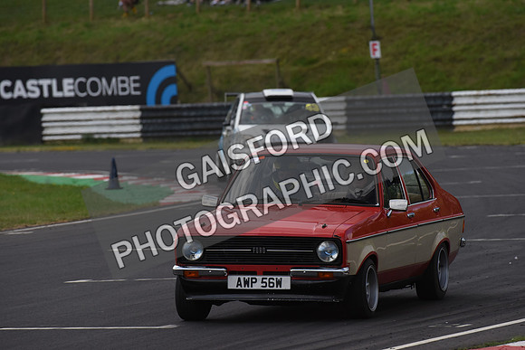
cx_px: 262
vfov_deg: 3.4
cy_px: 175
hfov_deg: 5.2
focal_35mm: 400
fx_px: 5834
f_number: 8
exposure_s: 1/1000
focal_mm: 400
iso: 1250
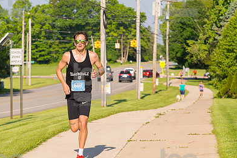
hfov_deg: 12.2
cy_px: 85
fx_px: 1106
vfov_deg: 8.2
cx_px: 92
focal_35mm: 168
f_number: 5.6
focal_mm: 112
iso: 400
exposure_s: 1/1600
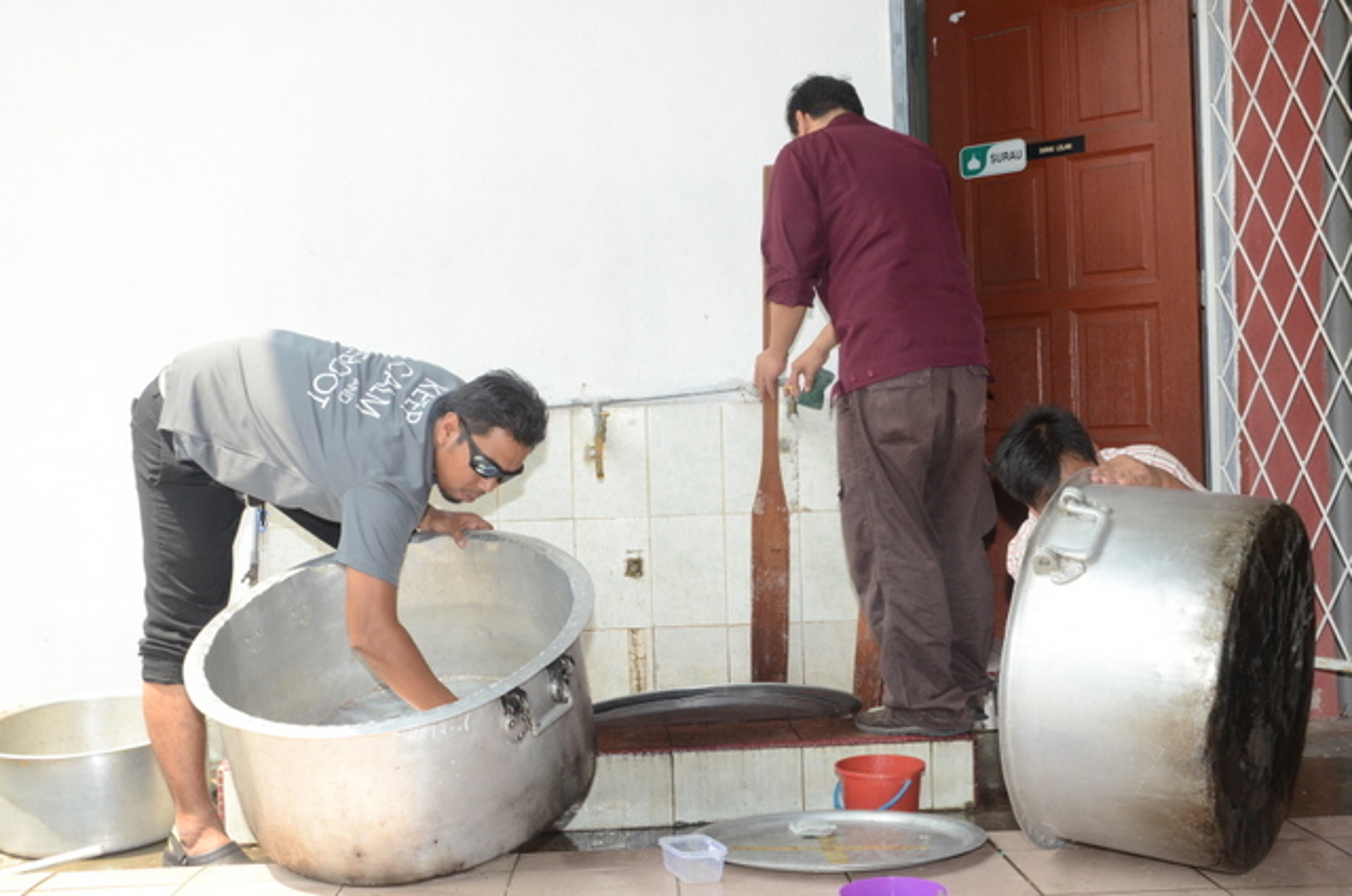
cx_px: 676
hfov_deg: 49.6
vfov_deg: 34.1
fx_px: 1462
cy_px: 448
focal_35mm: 39
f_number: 11
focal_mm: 26
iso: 1000
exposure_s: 1/250
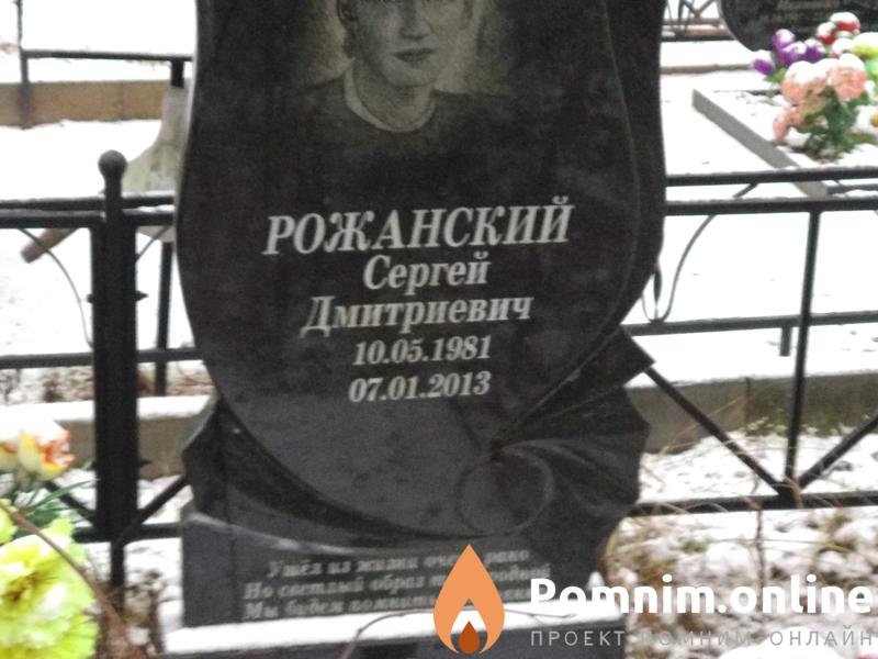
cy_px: 330
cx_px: 439
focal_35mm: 52
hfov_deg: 36.8
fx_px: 1319
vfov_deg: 28.0
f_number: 2.6
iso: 1000
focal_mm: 5.99
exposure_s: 1/30
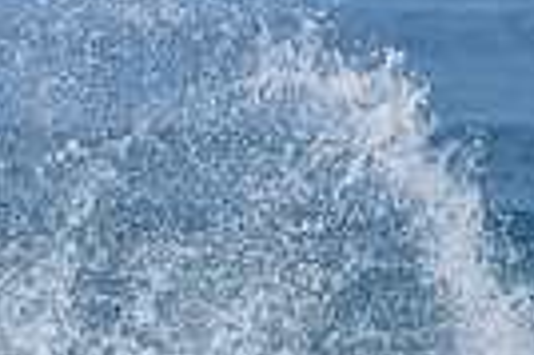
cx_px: -4
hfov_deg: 1.0
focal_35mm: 2169
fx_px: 32134
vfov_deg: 0.6
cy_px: 588
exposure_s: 1/2500
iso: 180
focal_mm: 500
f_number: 5.6
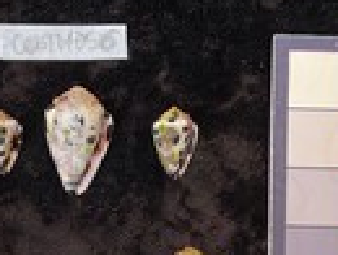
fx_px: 763
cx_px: 107
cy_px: 272
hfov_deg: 24.8
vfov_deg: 18.3
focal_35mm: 78
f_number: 1.8
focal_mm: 3
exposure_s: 1/50
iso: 64
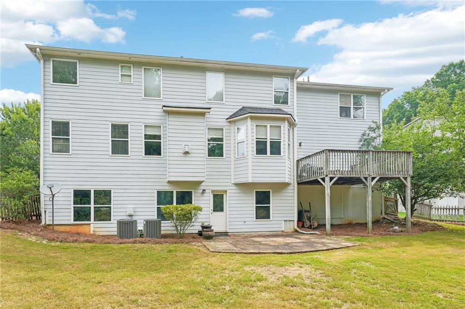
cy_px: 154
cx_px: 232
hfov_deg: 104.3
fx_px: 181
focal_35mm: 14
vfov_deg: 81.1
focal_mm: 14
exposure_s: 1/100
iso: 100
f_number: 8
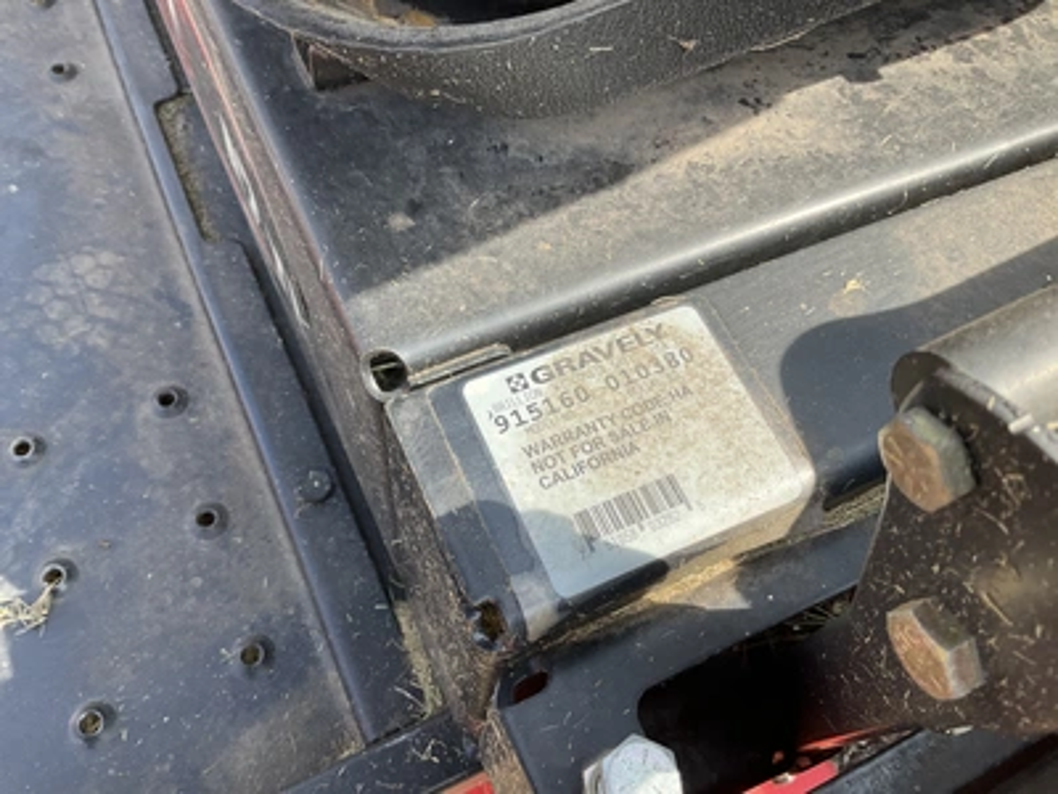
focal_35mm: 29
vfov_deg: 48.2
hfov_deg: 61.7
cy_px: 397
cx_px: 529
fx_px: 886
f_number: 1.8
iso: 25
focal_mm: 3
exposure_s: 1/442
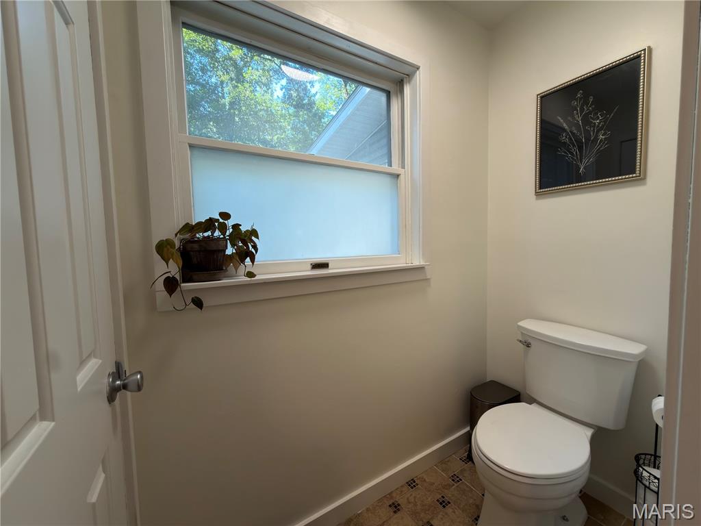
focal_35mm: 14
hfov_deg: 102.1
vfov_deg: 85.7
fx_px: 284
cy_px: 263
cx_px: 350
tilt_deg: -4.3
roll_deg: +2.1
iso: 40
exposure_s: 1/40
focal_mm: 2.22
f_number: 2.2
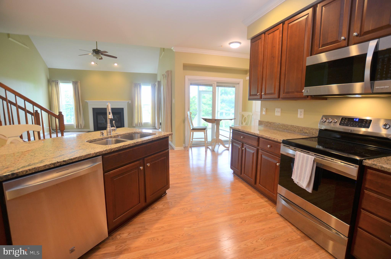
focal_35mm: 15
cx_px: 196
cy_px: 130
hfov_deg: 100.5
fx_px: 163
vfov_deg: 77.1
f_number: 3.5
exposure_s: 1/40
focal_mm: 10
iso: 250
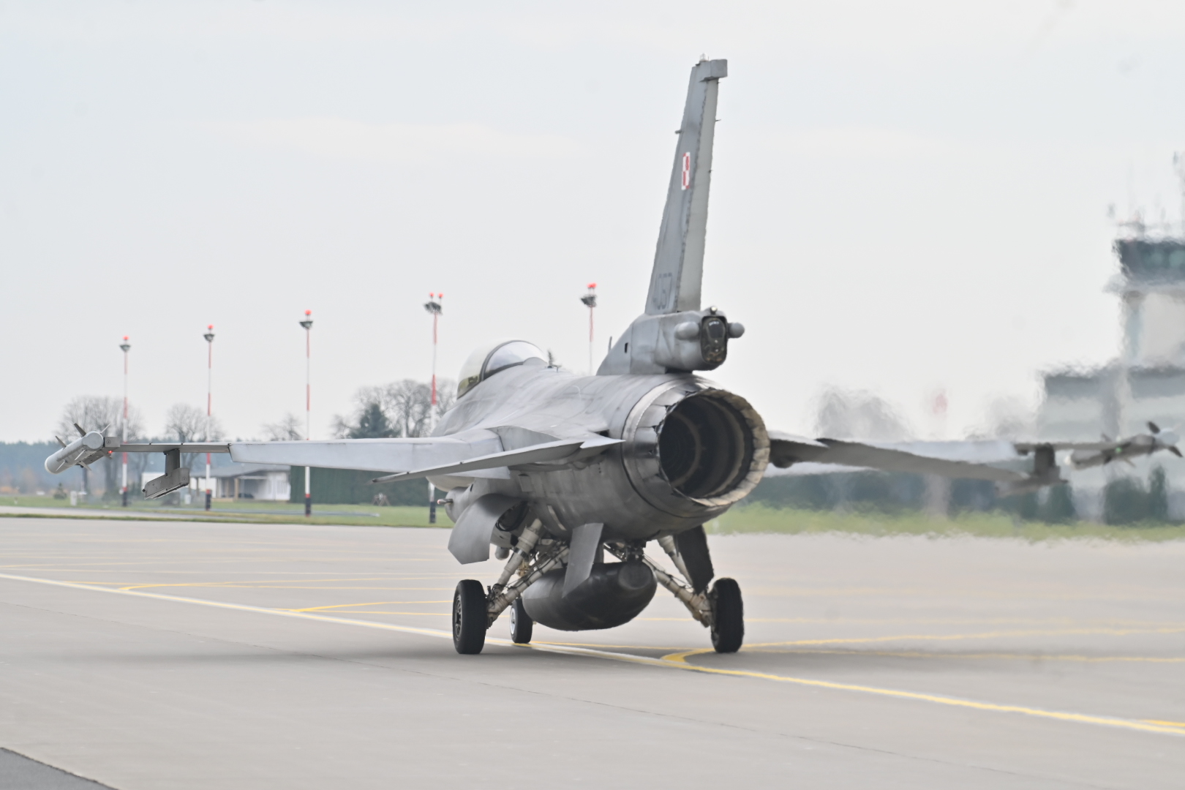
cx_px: 592
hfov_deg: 10.3
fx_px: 6583
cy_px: 395
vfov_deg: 6.9
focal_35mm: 200
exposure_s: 1/400
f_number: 5.6
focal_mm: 200
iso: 400
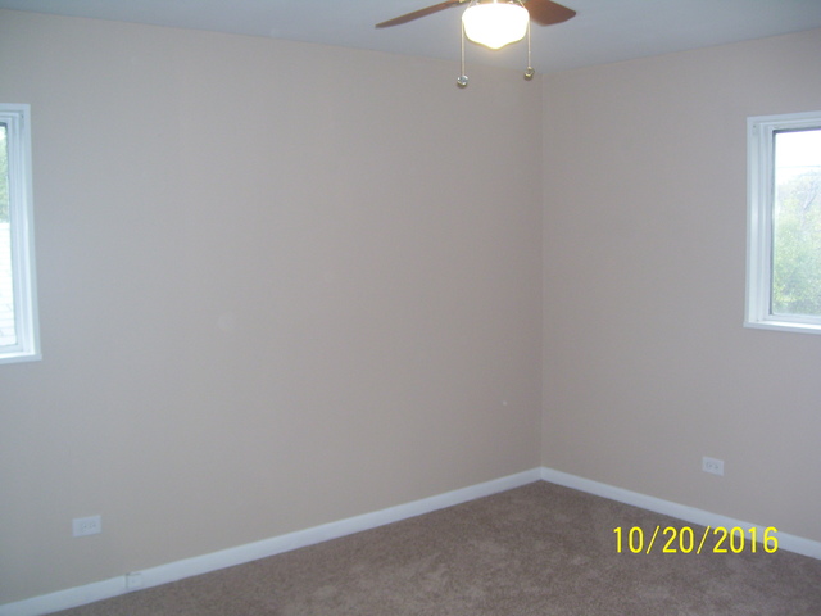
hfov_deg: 51.4
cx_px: 410
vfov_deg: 39.7
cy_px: 308
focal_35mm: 36
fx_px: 854
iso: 125
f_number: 2.7
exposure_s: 1/60
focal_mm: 6
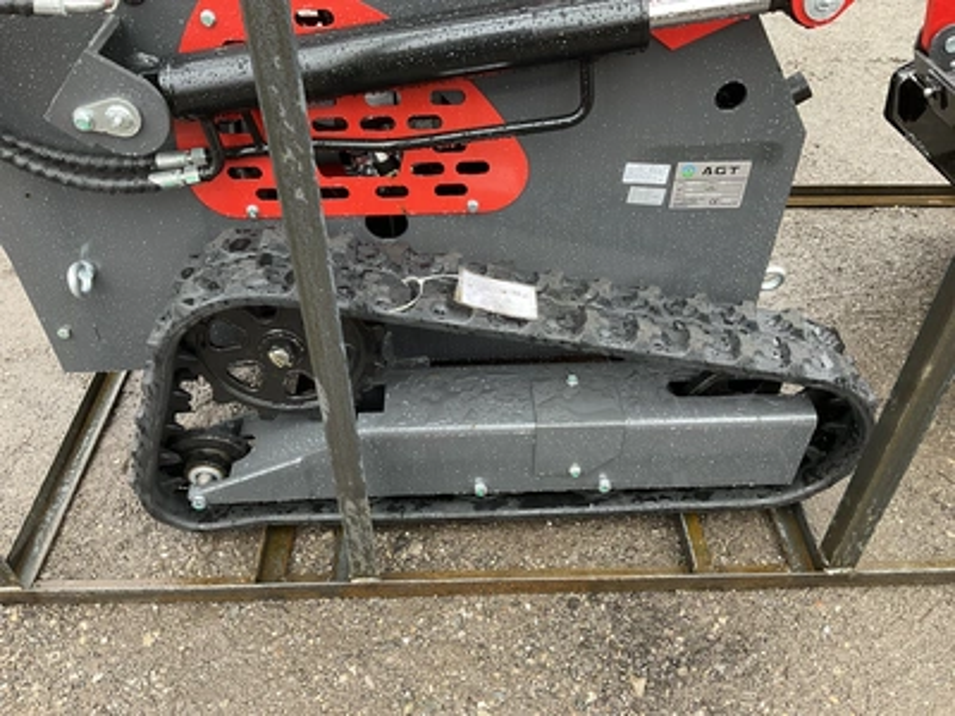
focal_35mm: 29
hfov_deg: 61.7
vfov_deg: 48.2
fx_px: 800
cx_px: 478
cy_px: 358
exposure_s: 1/110
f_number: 1.8
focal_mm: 3
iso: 64
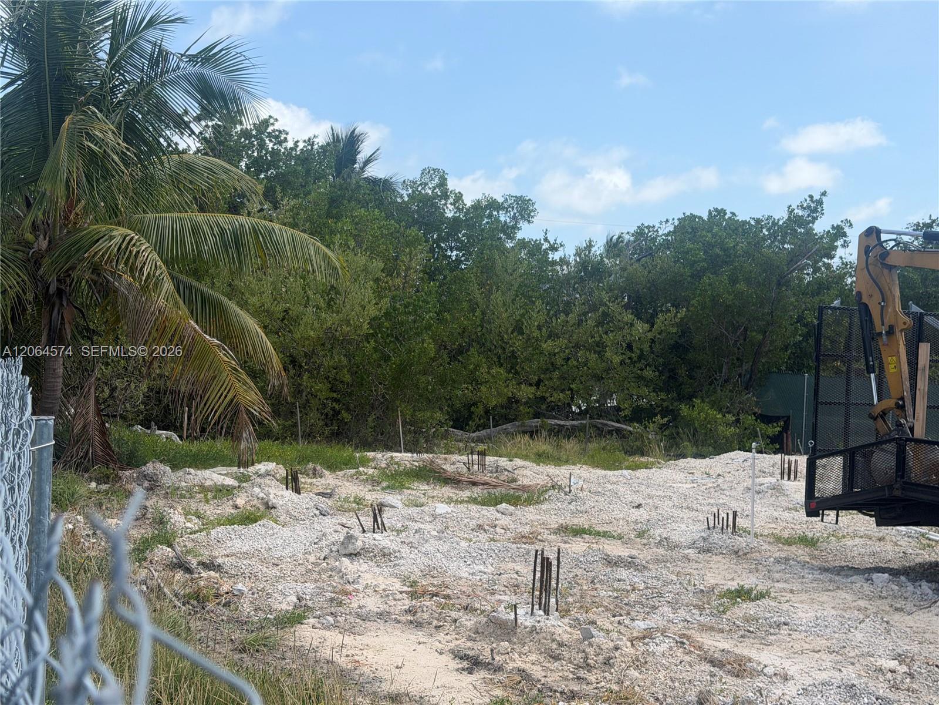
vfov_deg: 30.3
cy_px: 352
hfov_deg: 39.7
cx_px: 470
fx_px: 1302
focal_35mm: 48
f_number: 1.78
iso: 64
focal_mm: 6.76
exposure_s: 1/3378
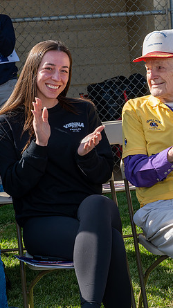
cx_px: 141
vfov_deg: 26.8
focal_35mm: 79
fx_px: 645
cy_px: 130
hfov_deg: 15.2
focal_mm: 43
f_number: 8
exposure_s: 1/250
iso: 160
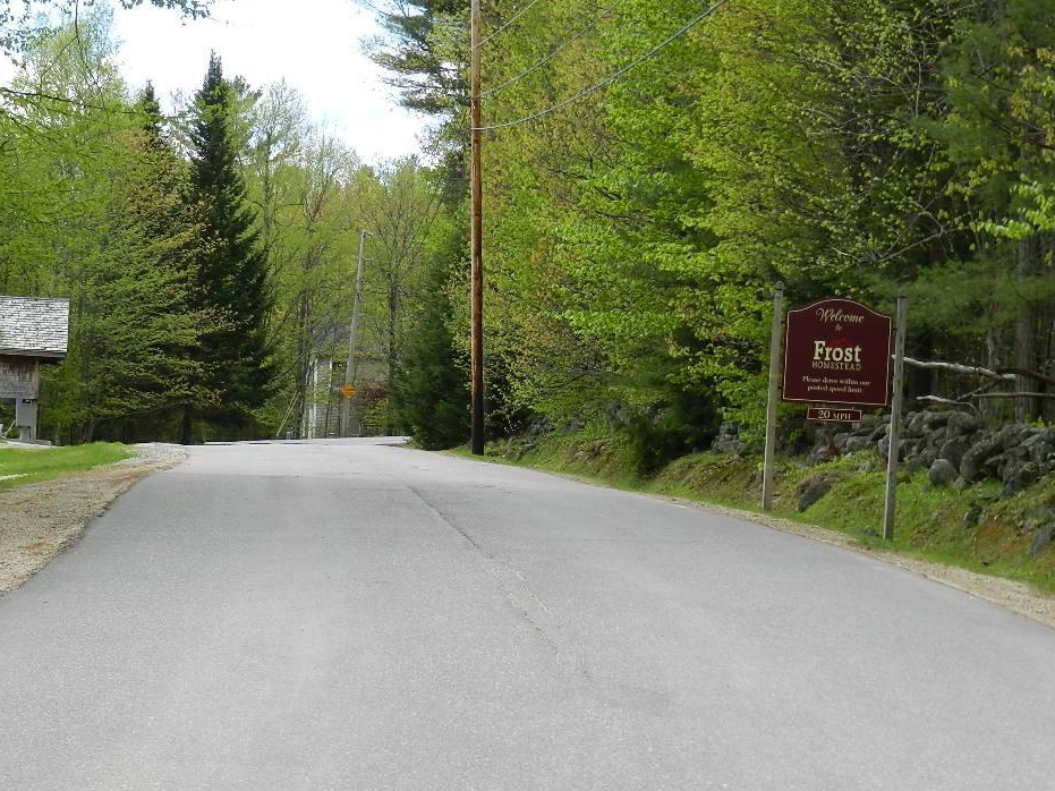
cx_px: 493
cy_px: 373
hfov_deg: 17.9
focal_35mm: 110
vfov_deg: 13.5
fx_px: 3352
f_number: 4.6
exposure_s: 1/400
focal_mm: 17.7
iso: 160
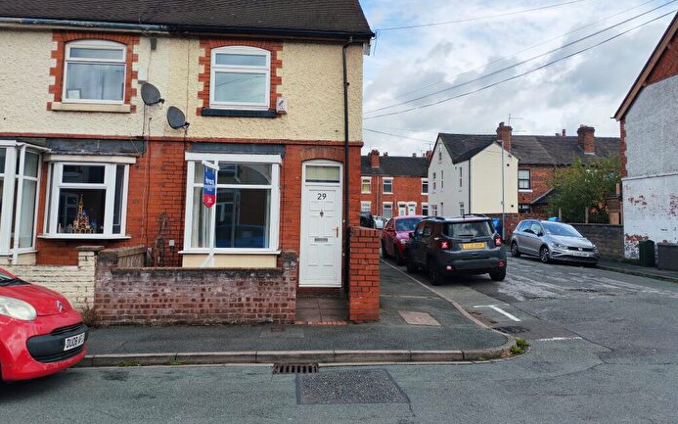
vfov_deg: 41.7
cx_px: 341
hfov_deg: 62.9
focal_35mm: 30
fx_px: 554
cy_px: 175
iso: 50
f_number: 1.9
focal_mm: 6.12
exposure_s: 1/460
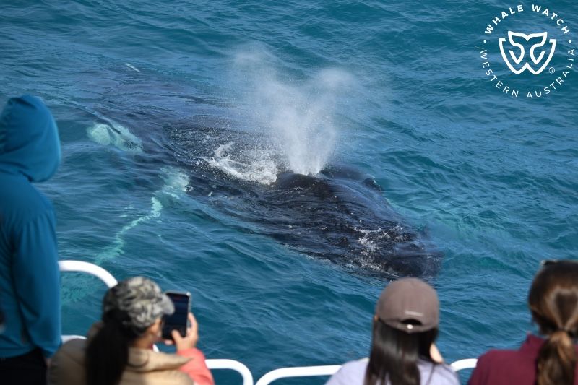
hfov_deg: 22.6
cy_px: 192
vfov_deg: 15.2
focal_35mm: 90
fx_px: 1445
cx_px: 289
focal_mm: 90
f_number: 5
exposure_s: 1/8000
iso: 800
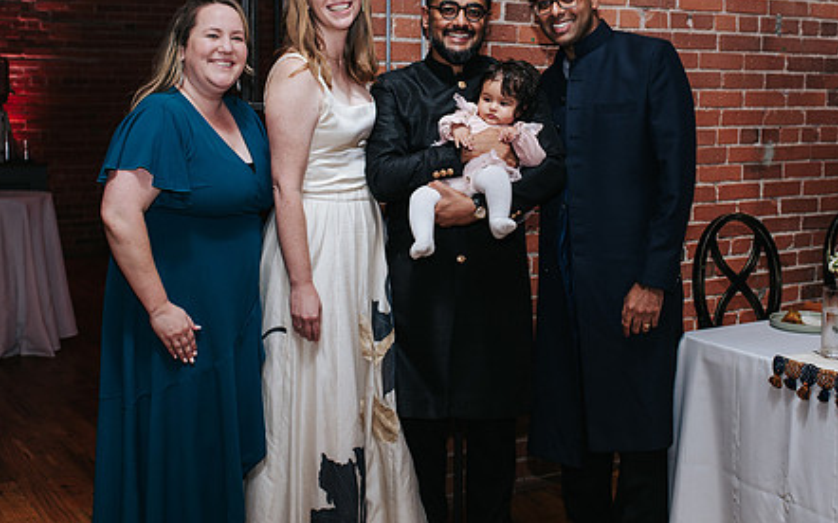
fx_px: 1164
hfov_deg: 39.6
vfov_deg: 25.3
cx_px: 418
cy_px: 199
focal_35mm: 51
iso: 800
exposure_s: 1/200
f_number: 4
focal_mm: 35
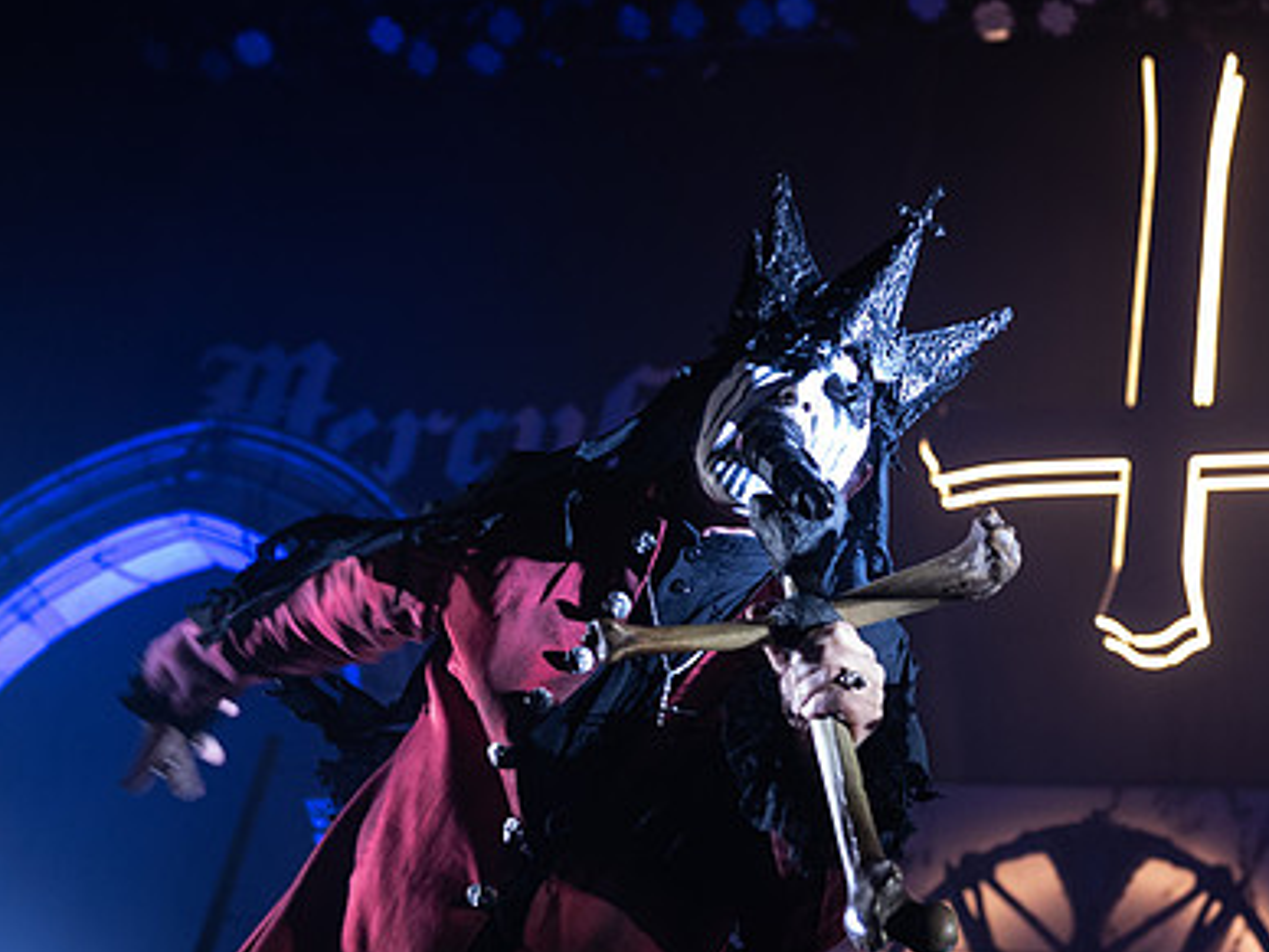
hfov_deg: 26.2
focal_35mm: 74
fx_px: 2713
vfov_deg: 19.9
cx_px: 857
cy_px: 525
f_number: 3.2
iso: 2000
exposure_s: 1/250
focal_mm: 48
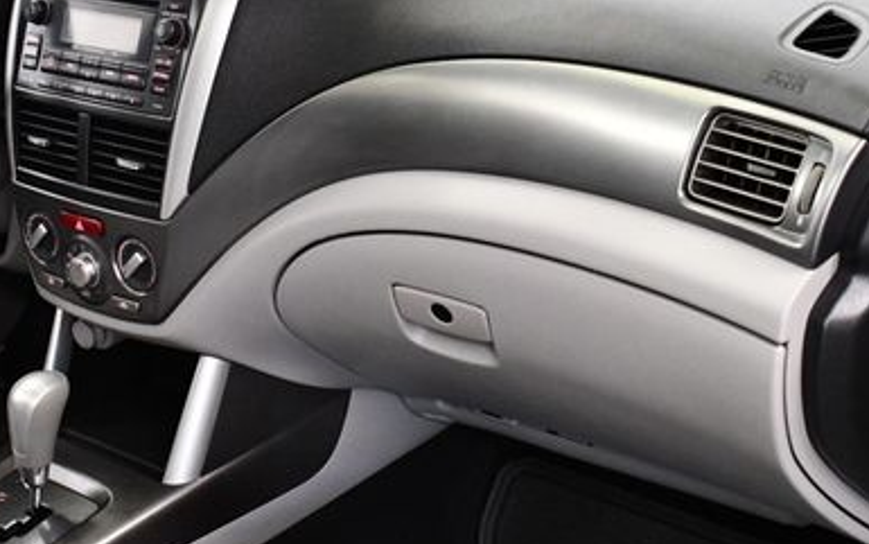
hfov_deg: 33.3
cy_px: 228
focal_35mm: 61
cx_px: 341
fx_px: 1445
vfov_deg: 21.3
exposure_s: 1/125
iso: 2500
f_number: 3.5
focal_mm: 18
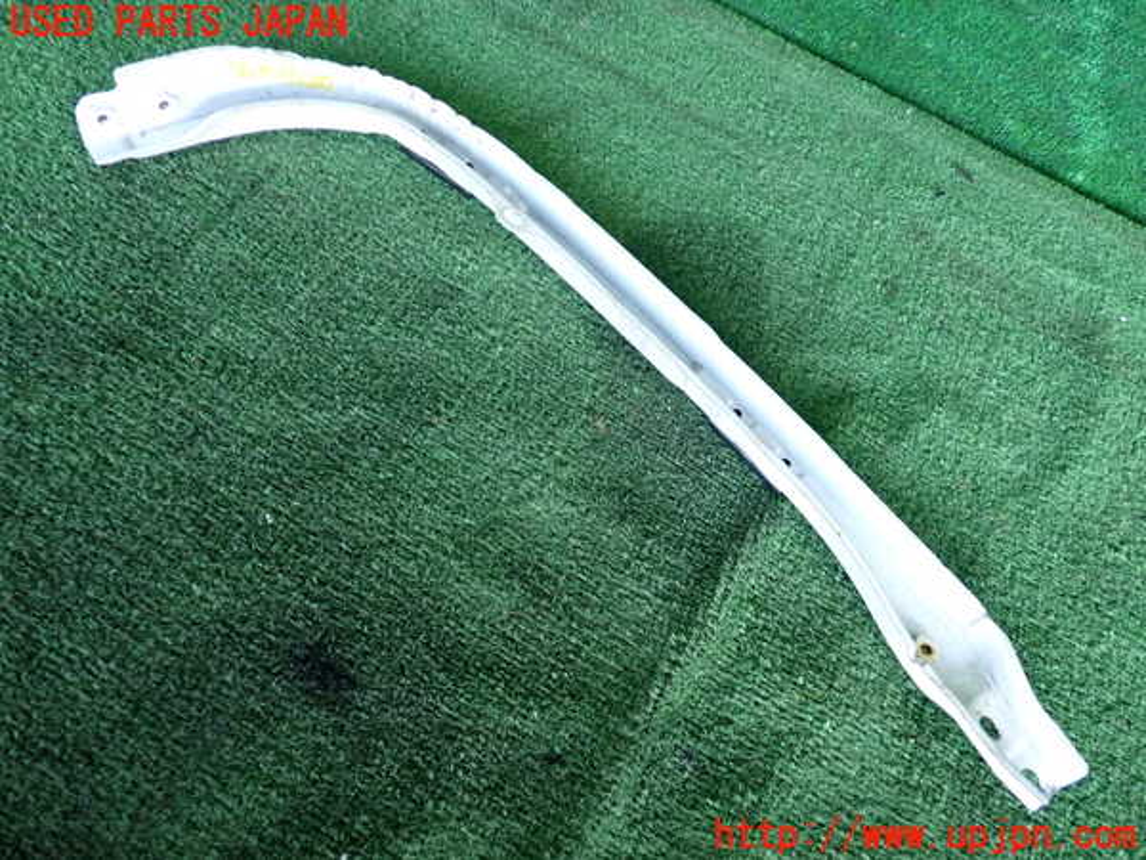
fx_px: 993
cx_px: 573
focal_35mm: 30
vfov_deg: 46.8
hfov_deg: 60.0
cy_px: 430
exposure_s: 1/125
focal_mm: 5.4
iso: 500
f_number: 2.3
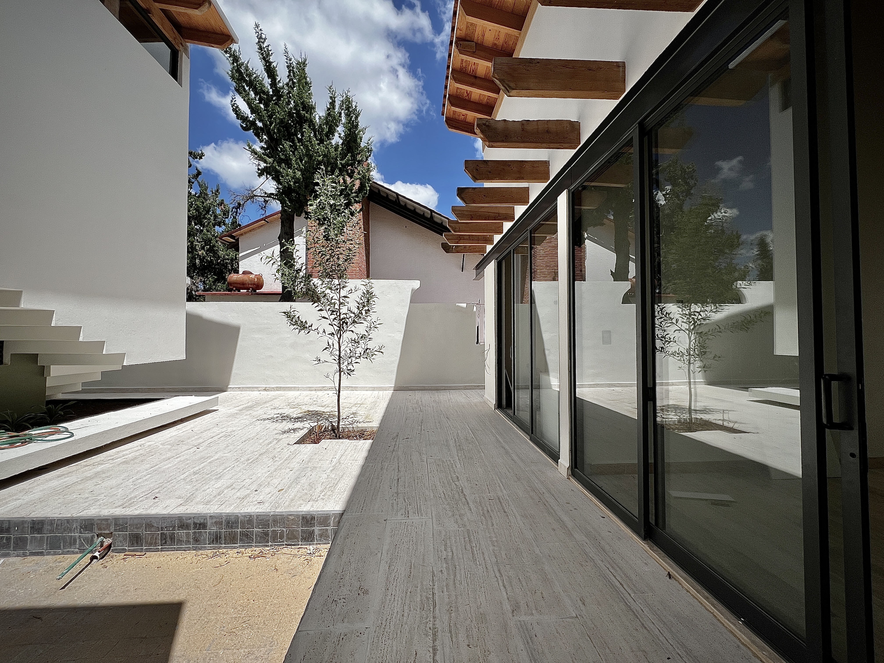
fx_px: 332
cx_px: 442
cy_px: 332
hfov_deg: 106.2
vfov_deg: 89.9
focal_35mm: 13
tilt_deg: +0.8
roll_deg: -0.3
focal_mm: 1.57
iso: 32
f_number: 1.8
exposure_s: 1/2874
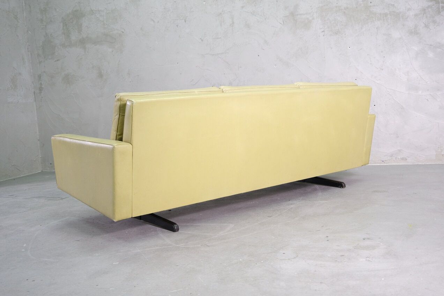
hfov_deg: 54.4
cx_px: 222
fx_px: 432
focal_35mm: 35
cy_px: 148
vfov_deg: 37.9
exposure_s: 1/34
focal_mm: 23.5
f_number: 4
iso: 1600
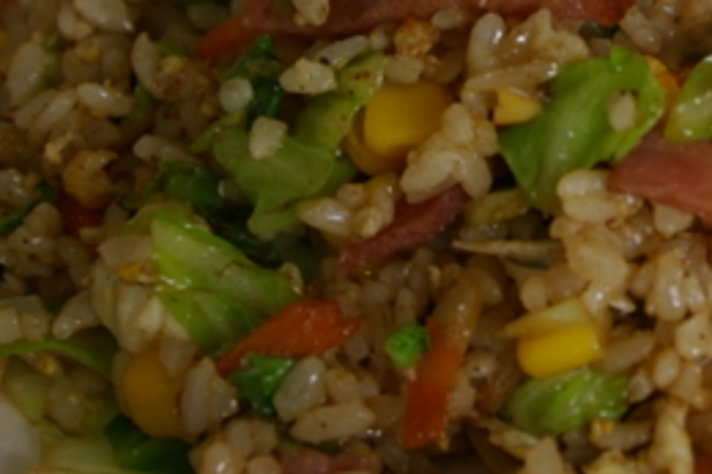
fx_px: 3015
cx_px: 835
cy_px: -78
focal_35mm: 153
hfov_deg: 13.1
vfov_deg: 8.9
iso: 200
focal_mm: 33
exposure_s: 1/15
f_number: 4
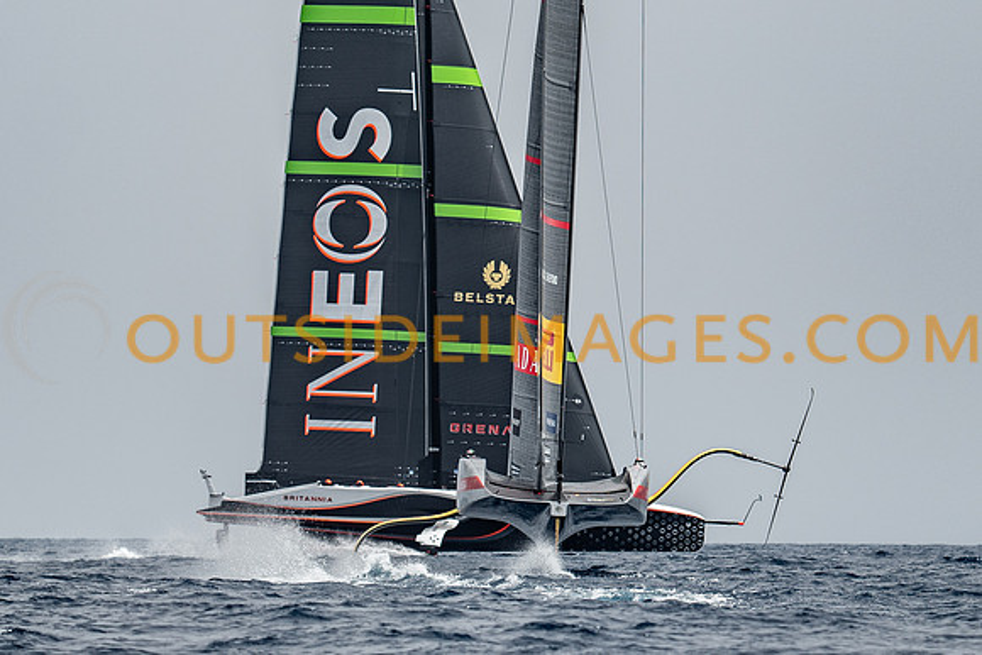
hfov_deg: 4.6
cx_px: 532
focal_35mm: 452
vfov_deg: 3.0
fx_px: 12340
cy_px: 162
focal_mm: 200
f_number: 4
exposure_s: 1/2000
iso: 100
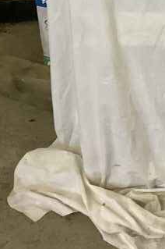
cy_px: -79
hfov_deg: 12.3
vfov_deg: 17.7
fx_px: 744
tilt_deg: -23.1
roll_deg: +1.1
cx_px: 218
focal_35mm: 108
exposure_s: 1/60
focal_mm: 3.3
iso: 200
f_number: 2.4
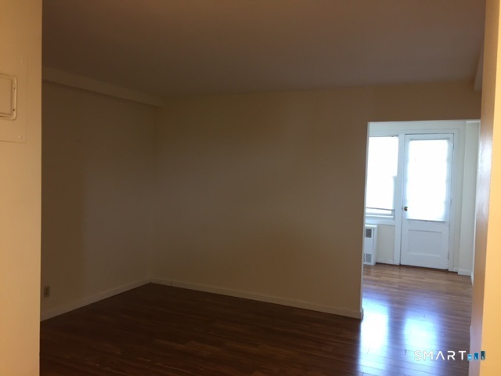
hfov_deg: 61.7
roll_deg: -1.0
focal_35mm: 29
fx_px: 420
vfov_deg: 48.2
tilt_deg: -2.4
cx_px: 250
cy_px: 188
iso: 100
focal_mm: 4.15
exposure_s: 1/30
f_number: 2.2
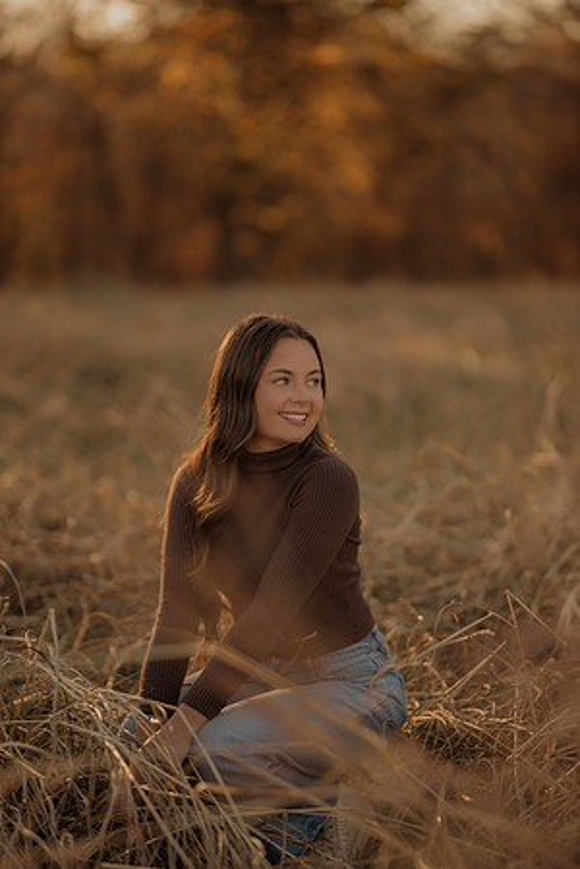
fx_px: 2054
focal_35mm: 85
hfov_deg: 16.1
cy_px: 434
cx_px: 290
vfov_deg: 23.9
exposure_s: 1/1250
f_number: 1.4
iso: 200
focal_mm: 85
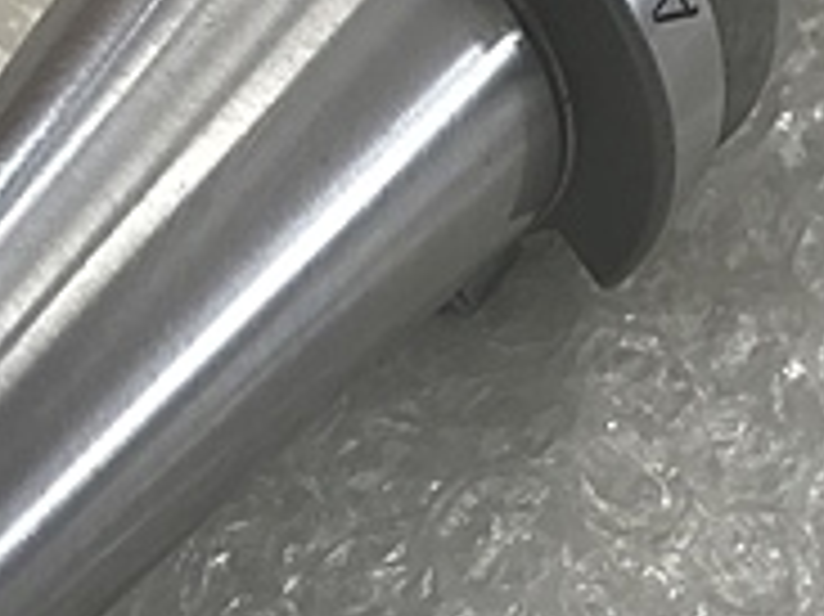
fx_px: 2331
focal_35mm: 98
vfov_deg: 14.9
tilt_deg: -52.3
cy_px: 49
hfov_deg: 20.0
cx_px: 333
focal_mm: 3.99
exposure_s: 1/60
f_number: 1.8
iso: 32
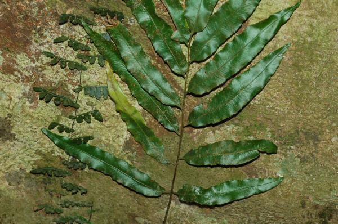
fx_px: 844
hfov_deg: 22.7
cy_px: 112
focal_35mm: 90
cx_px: 169
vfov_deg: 15.1
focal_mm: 60
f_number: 8
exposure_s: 1/60
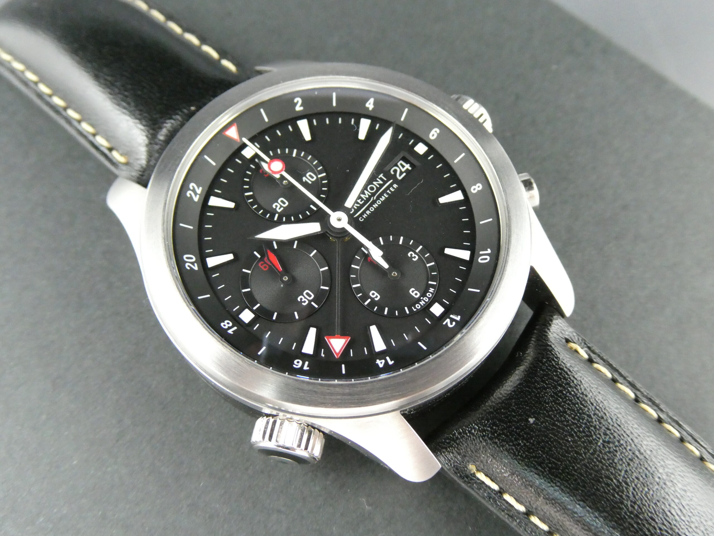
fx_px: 722
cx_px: 357
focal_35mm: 35
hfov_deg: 52.6
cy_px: 268
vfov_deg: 40.7
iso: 1250
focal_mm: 6.3
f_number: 3.7
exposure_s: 1/80
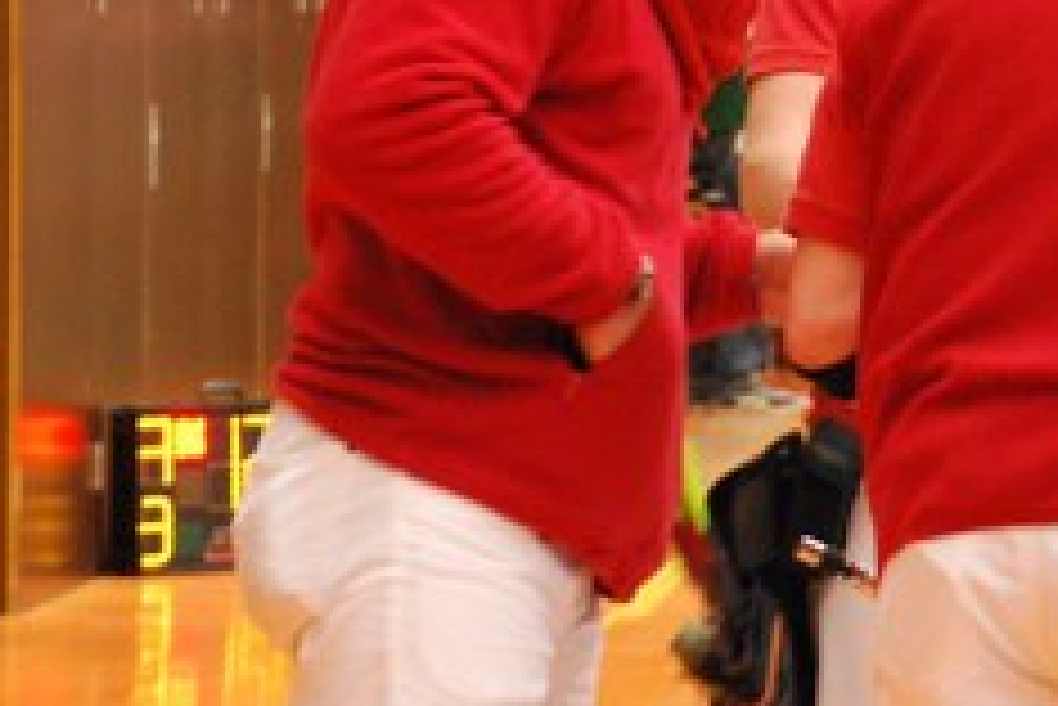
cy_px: 157
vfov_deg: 4.8
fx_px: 8410
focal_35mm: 286
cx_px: 1193
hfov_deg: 7.2
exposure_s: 1/30
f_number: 5.6
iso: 1600
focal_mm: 70
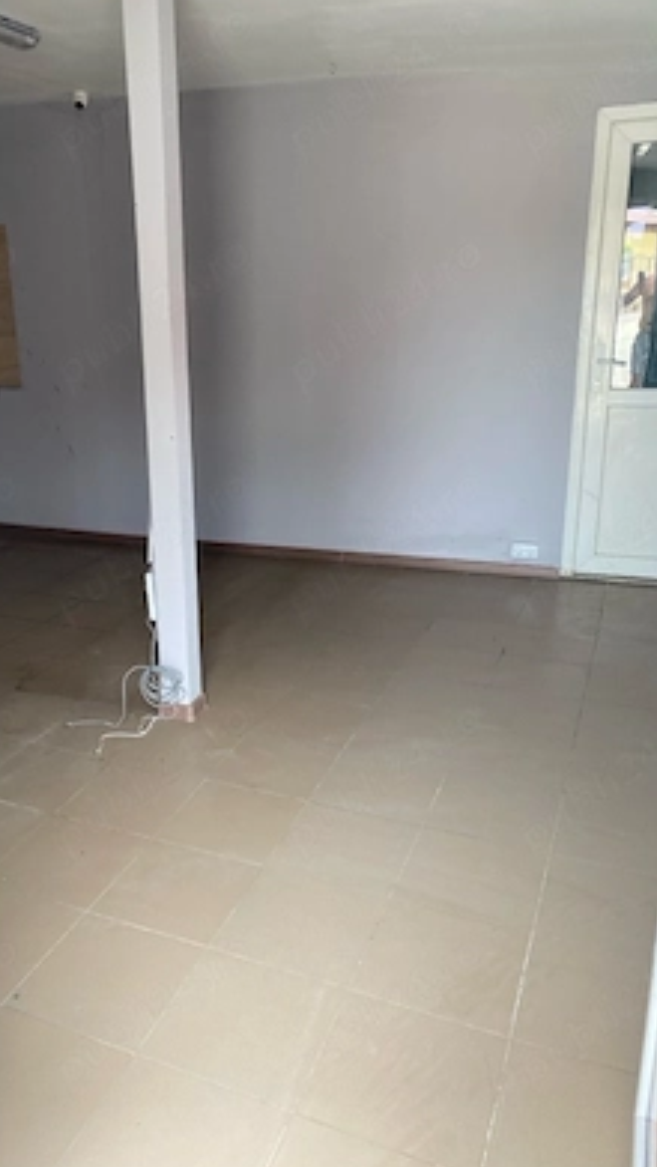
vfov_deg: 66.1
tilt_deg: -17.2
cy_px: 582
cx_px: 212
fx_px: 898
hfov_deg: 39.6
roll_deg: +2.4
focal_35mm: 29
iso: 100
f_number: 1.8
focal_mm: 4.25
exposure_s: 1/121
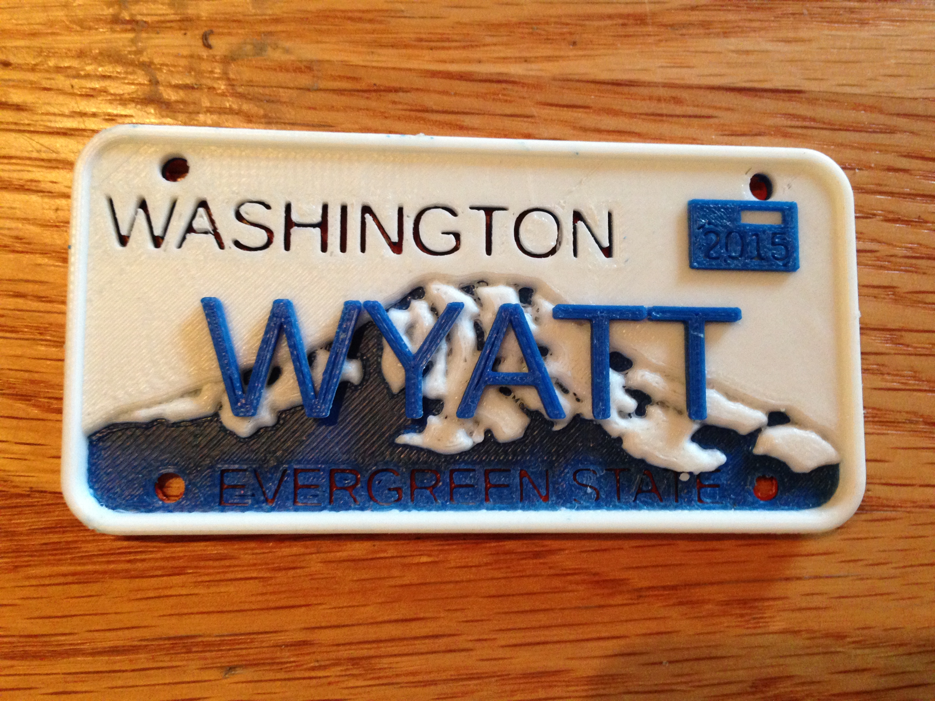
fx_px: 891
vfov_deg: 42.9
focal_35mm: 33
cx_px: 468
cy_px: 350
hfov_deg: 55.4
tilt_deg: -82.7
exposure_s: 1/20
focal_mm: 4.12
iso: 250
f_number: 2.4
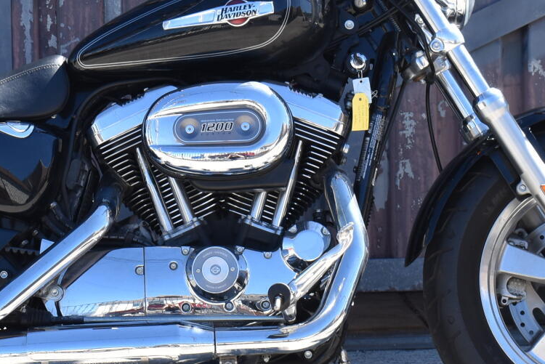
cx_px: 156
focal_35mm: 152
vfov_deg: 9.0
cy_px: 125
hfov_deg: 13.5
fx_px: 2302
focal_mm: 38
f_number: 8
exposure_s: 1/250
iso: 200
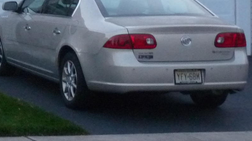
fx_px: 1069
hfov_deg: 12.5
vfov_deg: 7.6
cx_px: -176
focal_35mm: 160
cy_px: 29
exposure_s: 1/25
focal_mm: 6.9
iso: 400
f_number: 3
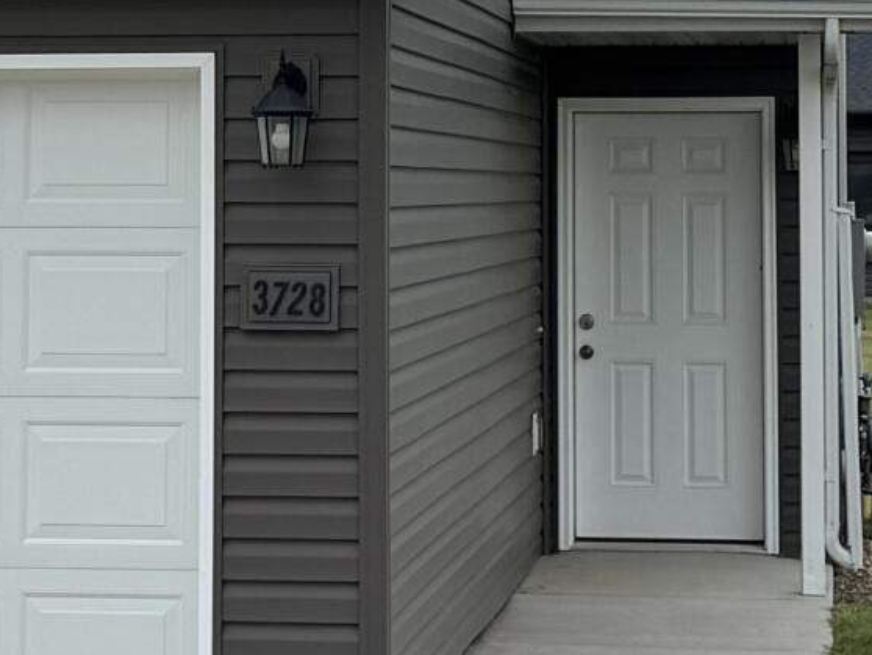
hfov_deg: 15.3
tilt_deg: +3.3
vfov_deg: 11.4
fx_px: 3251
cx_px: 436
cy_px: 5
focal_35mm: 129
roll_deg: -0.3
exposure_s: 1/4608
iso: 80
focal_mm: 6.76
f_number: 1.78
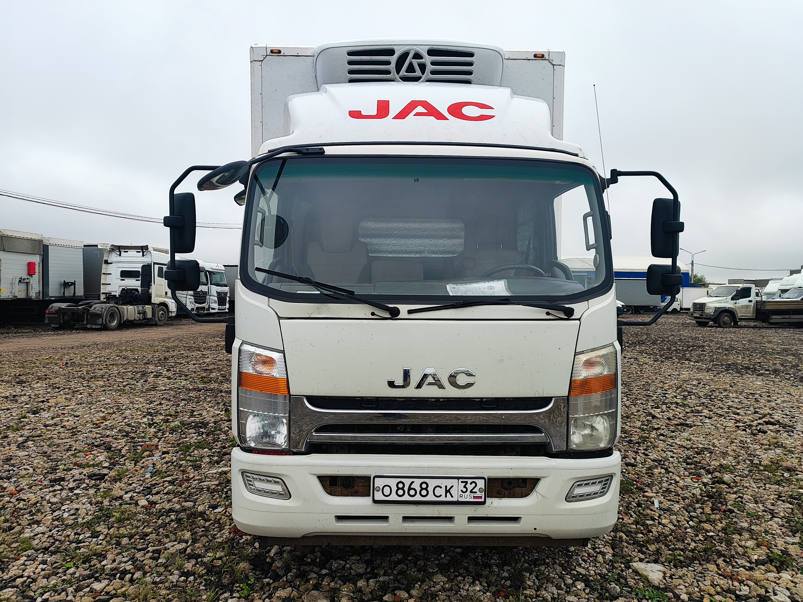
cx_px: 402
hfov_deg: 71.6
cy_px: 301
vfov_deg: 56.8
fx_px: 557
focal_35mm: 24
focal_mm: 5.89
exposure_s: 1/112
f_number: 1.89
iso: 50
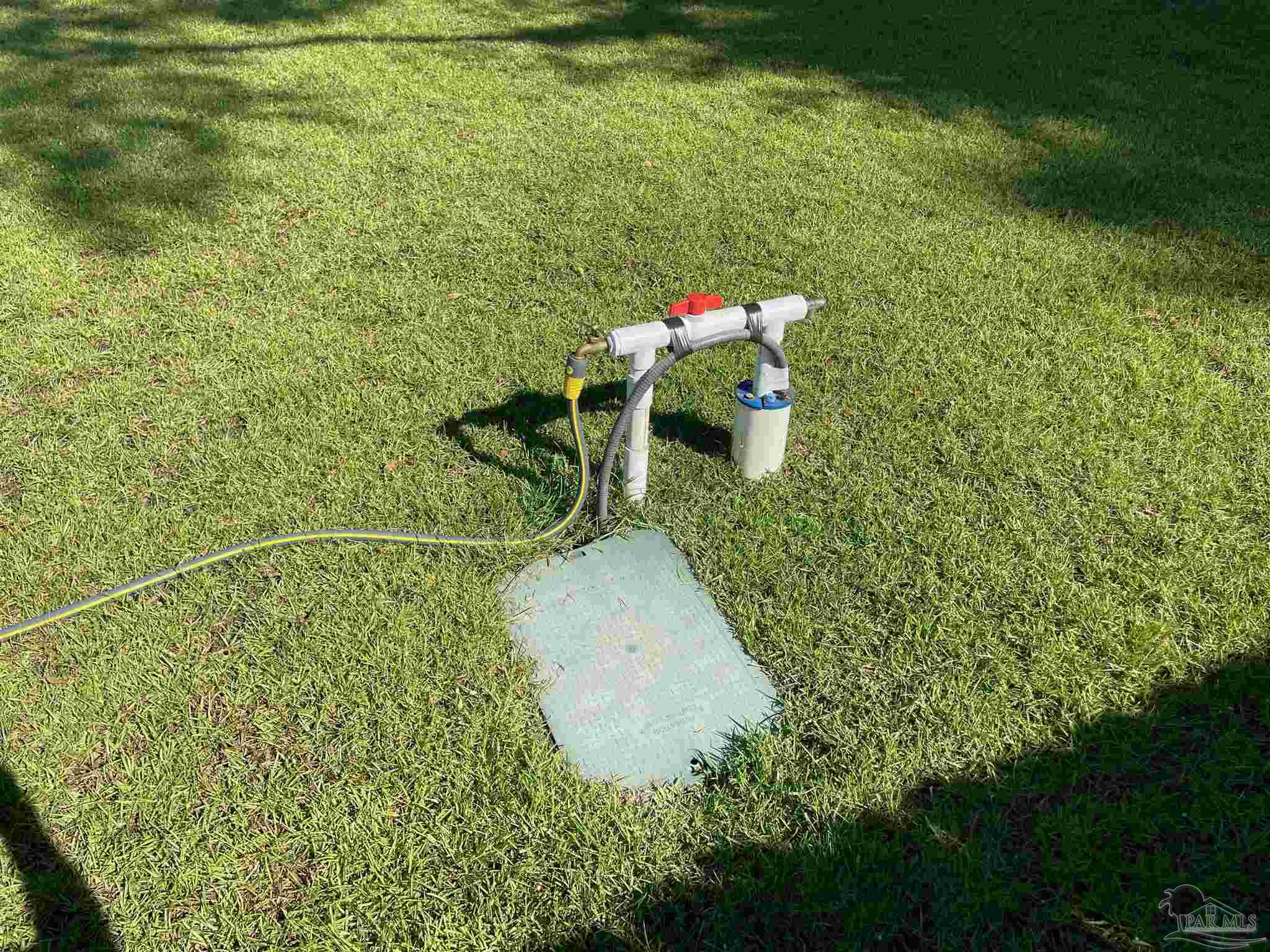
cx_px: 635
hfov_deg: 67.3
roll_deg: +0.8
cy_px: 476
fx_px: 954
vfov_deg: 53.1
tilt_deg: -38.7
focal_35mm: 26
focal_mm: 4.2
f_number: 1.6
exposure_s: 1/2257
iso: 32
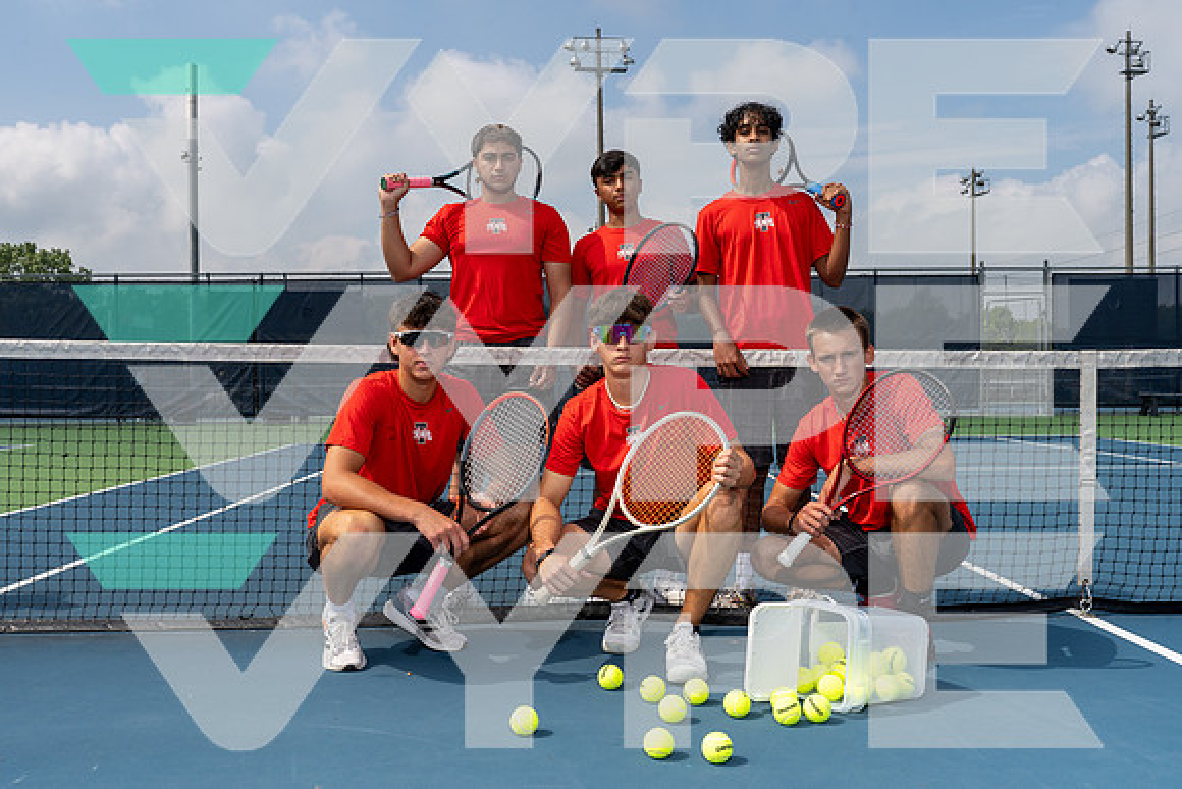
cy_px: 394
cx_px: 591
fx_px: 1084
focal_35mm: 33
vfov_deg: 40.0
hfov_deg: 57.2
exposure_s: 1/250
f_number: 11
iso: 100
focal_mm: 33
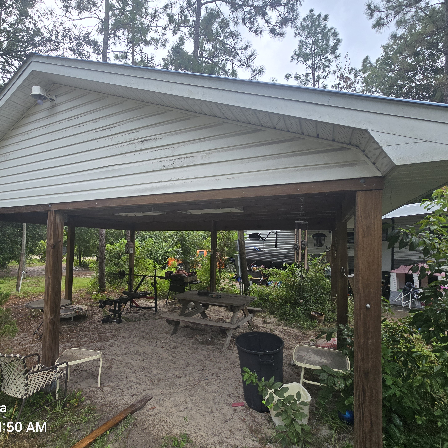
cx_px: 185
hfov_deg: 86.6
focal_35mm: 16
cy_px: 230
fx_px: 234
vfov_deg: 87.4
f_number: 2.2
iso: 50
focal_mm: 2.2
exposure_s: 1/365
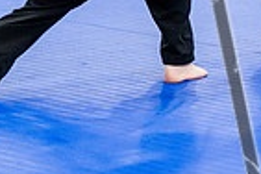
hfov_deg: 7.1
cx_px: 202
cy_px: -58
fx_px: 2088
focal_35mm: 288
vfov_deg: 4.7
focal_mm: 70
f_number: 2.8
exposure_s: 1/500
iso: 4000
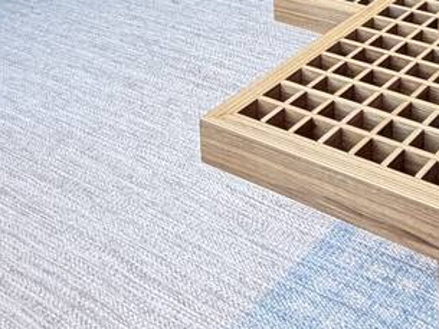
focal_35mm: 66
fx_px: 837
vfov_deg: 16.6
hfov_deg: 28.2
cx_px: 402
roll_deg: +2.3
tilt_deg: -0.7
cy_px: -339
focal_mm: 2.22
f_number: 2.2
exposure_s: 1/120
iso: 320
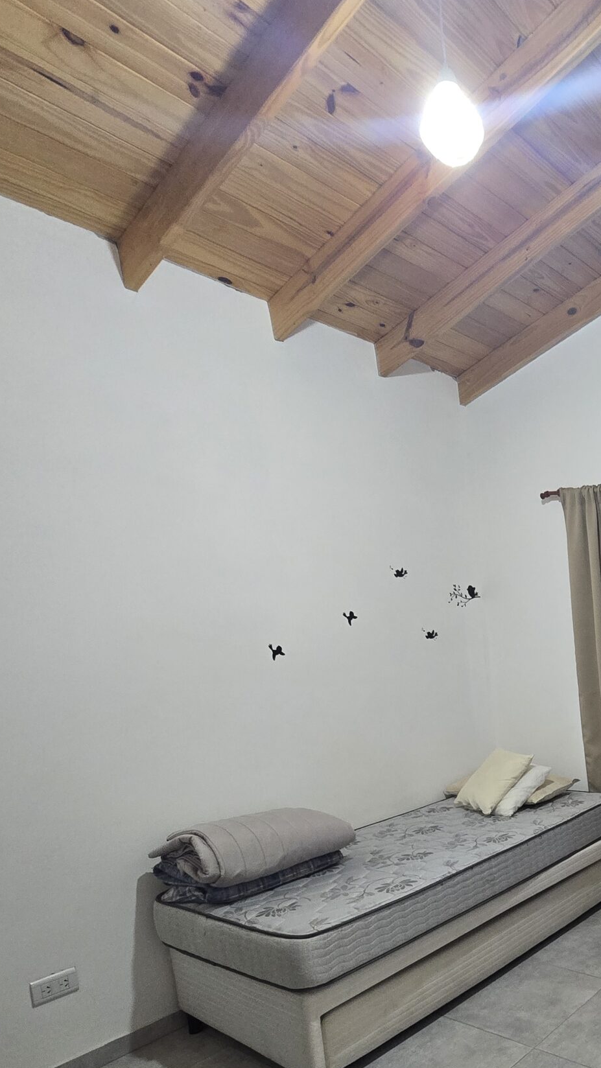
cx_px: 582
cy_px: 732
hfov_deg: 44.8
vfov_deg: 77.9
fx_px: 623
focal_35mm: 22
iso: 500
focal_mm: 2.2
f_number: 2.2
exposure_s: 1/50
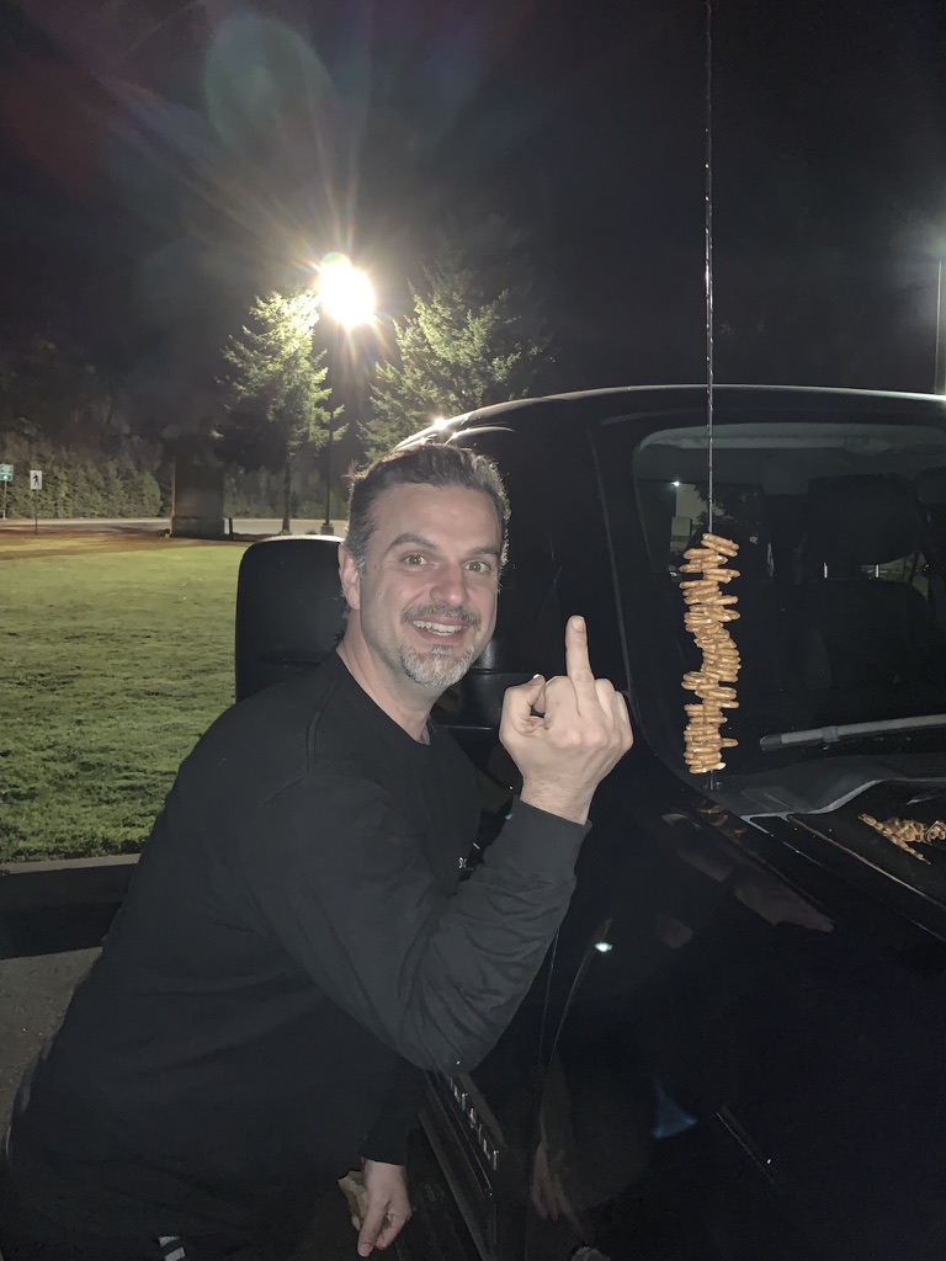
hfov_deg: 53.1
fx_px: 947
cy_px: 630
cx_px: 473
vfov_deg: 67.3
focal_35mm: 26
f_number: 1.8
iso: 400
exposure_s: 1/4
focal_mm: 4.25
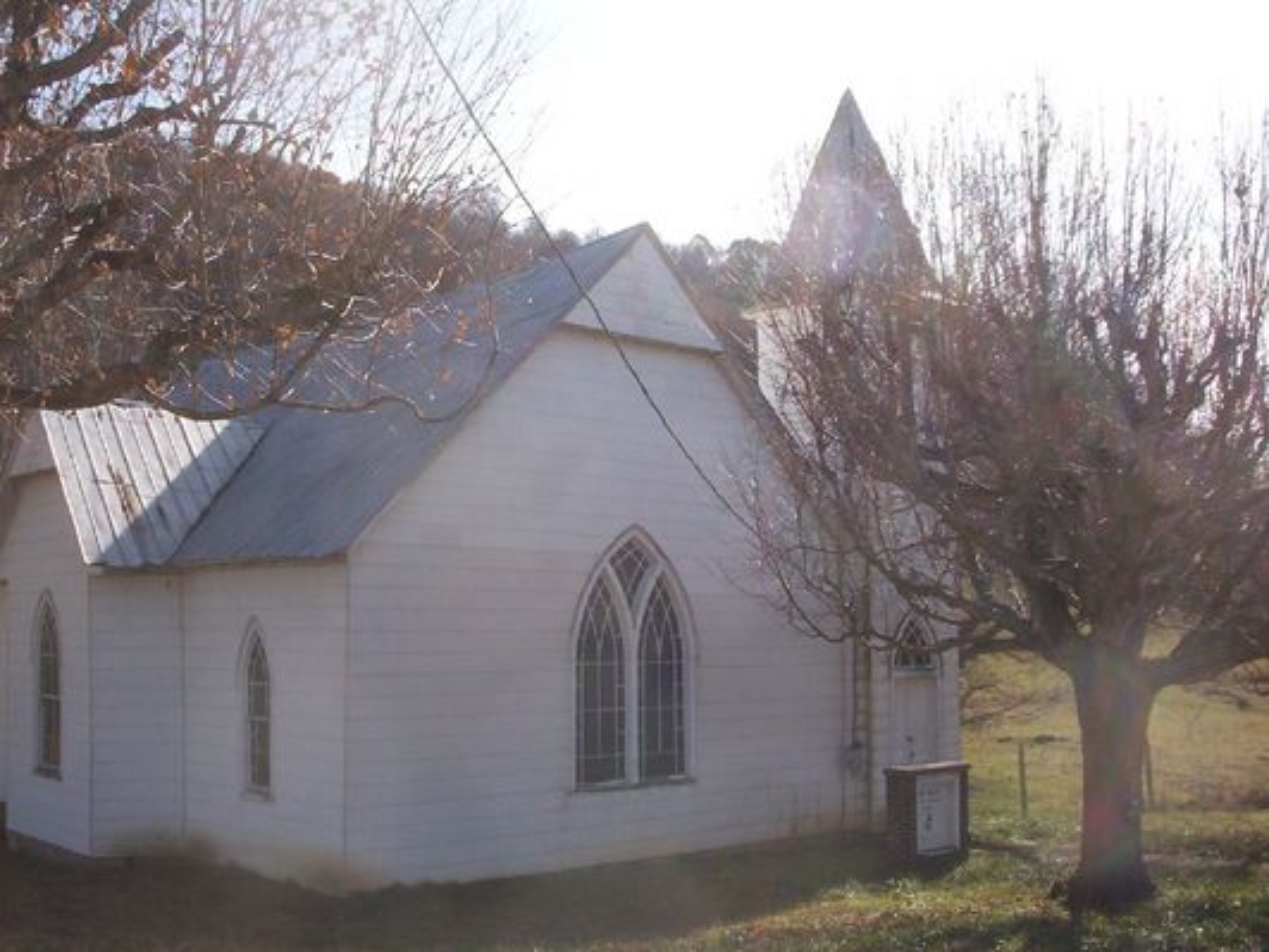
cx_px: 634
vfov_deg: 36.8
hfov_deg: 47.9
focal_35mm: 39
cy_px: 476
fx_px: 1430
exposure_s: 1/204
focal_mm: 6
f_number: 8
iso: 100
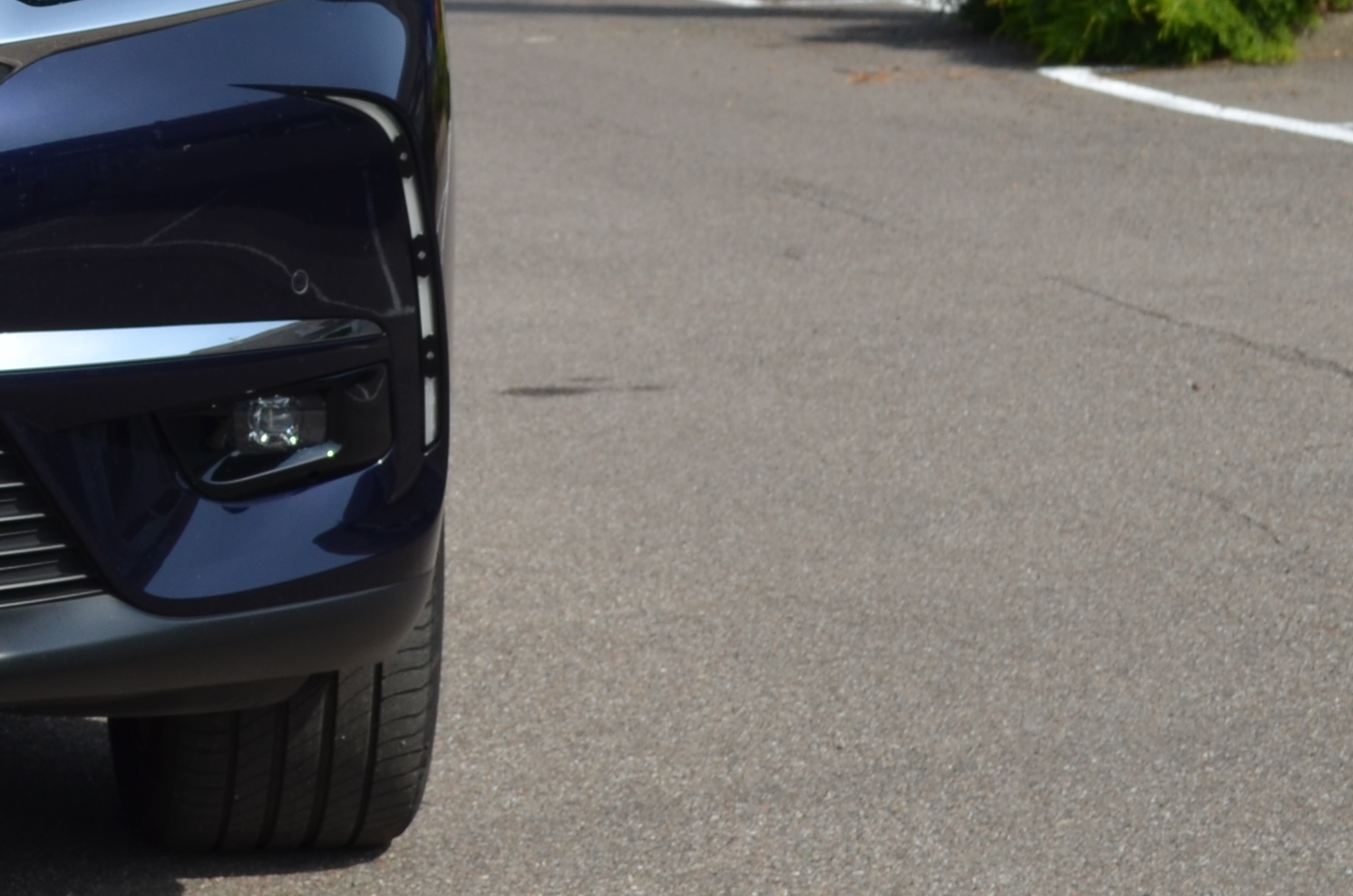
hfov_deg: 13.5
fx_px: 5387
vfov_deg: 9.4
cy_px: -25
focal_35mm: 144
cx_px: -650
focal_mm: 29
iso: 100
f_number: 8
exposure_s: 1/250
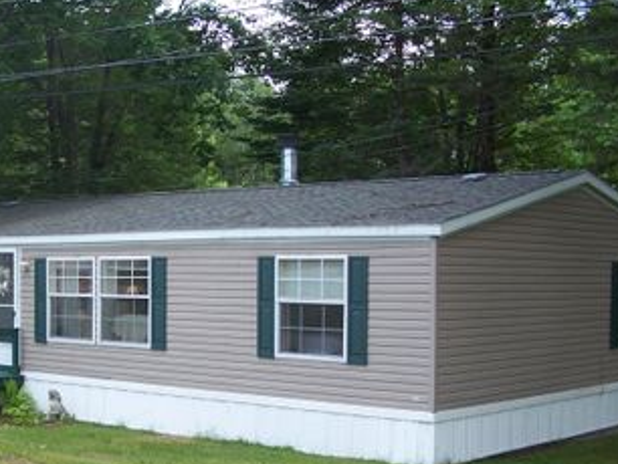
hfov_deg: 30.9
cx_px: 196
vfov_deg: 23.5
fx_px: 1108
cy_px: 340
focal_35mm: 62
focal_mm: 6.3
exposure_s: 1/125
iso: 80
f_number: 2.8
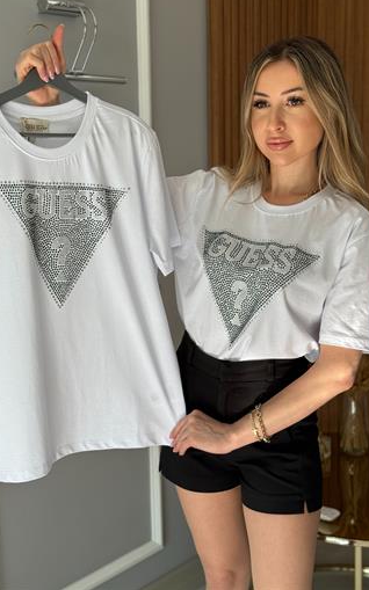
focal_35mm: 52
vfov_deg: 38.9
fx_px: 837
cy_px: 290
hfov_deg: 24.9
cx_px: 181
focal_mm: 6.76
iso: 64
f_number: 1.78
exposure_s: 1/122
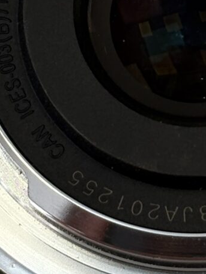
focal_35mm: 291
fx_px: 2308
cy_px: 32
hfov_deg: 5.1
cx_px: 230
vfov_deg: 6.8
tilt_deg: -76.2
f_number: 1.6
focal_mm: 5.96
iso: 32
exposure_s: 1/185
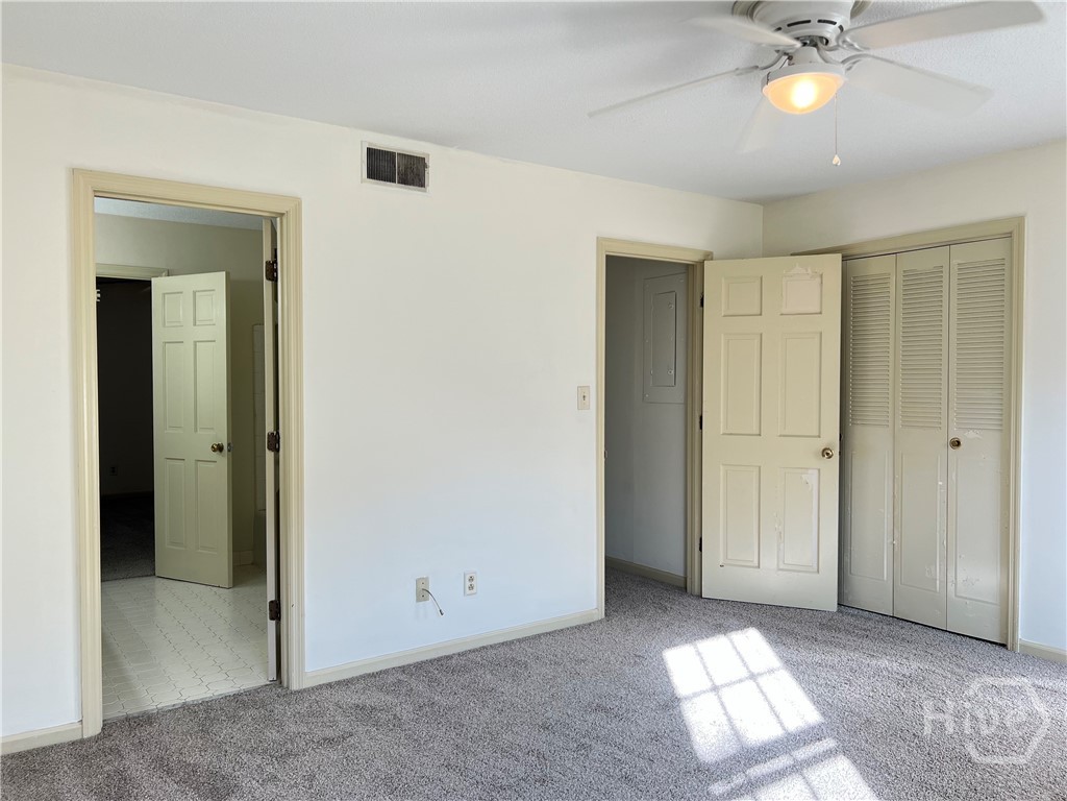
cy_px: 400
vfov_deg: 53.1
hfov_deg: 67.3
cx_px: 534
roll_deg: +0.4
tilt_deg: -1.9
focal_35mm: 26
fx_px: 801
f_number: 1.5
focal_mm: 5.7
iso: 50
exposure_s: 1/120
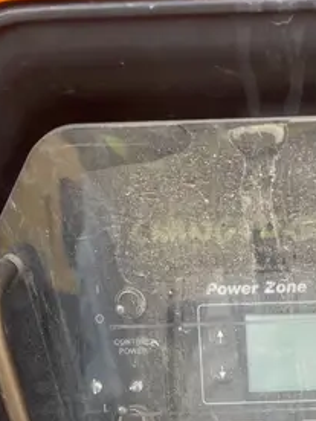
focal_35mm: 69
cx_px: 342
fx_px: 840
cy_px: 554
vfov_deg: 24.4
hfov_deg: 20.4
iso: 32
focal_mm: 4.2
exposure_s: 1/532
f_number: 1.6
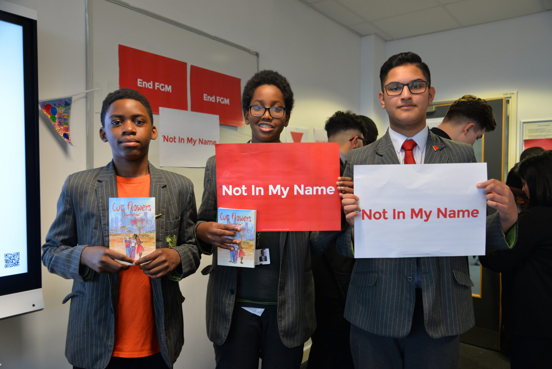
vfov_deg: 42.4
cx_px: 276
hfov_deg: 60.3
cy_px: 184
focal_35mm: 31
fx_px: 475
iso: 800
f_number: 4
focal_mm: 31
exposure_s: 1/60
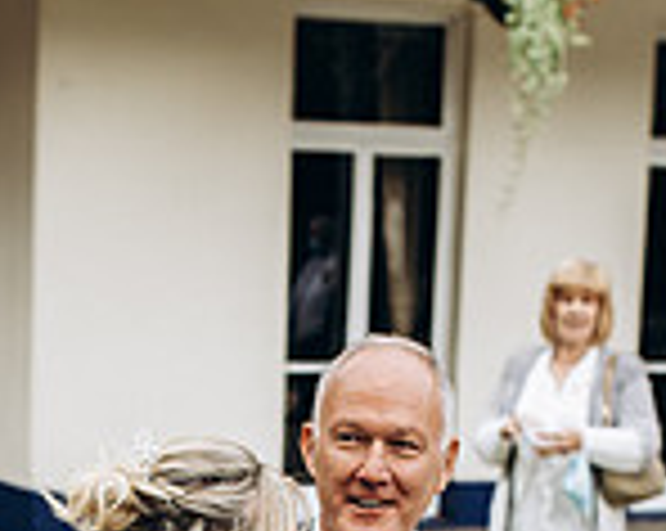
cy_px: 864
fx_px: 2539
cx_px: 176
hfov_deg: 14.9
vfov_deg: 11.3
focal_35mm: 129
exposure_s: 1/640
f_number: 2.8
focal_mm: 35
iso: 100
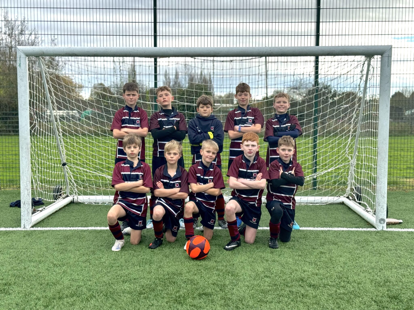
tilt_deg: -4.2
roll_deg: +0.8
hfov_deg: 39.7
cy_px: 155
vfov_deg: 30.3
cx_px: 207
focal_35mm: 48
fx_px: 574
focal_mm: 6.86
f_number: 1.78
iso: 64
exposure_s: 1/633
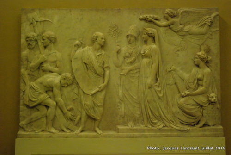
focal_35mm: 46
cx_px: 116
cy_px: 78
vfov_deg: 29.0
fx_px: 299
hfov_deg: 42.3
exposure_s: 1/40
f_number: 4
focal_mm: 31
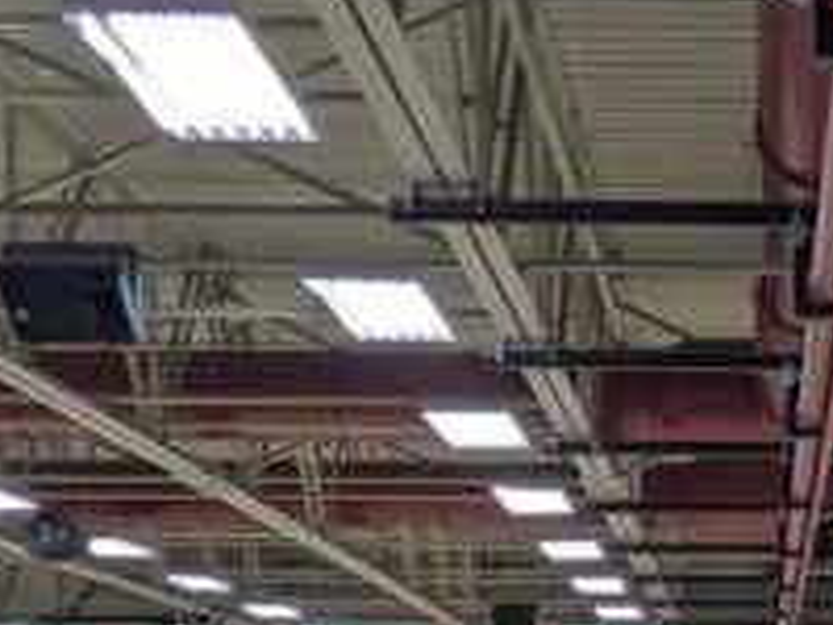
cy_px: 942
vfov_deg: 16.4
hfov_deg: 22.9
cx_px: 829
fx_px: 1973
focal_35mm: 82
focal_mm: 2.22
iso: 49
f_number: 2.2
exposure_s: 1/60
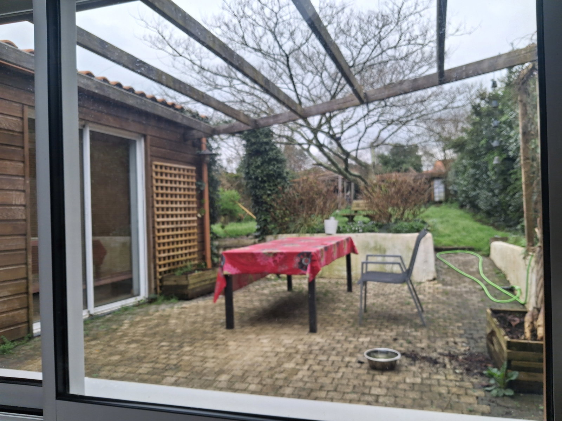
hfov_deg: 65.3
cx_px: 281
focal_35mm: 27
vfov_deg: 51.4
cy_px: 210
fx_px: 438
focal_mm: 4
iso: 20
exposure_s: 1/178
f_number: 1.8
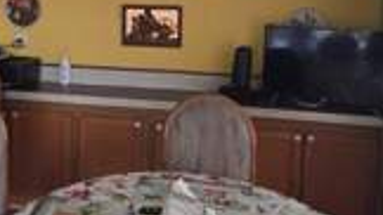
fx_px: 426
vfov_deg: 27.2
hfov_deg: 47.6
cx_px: 128
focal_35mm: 42
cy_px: 15
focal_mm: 2.2
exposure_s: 1/60
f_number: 2.2
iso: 100
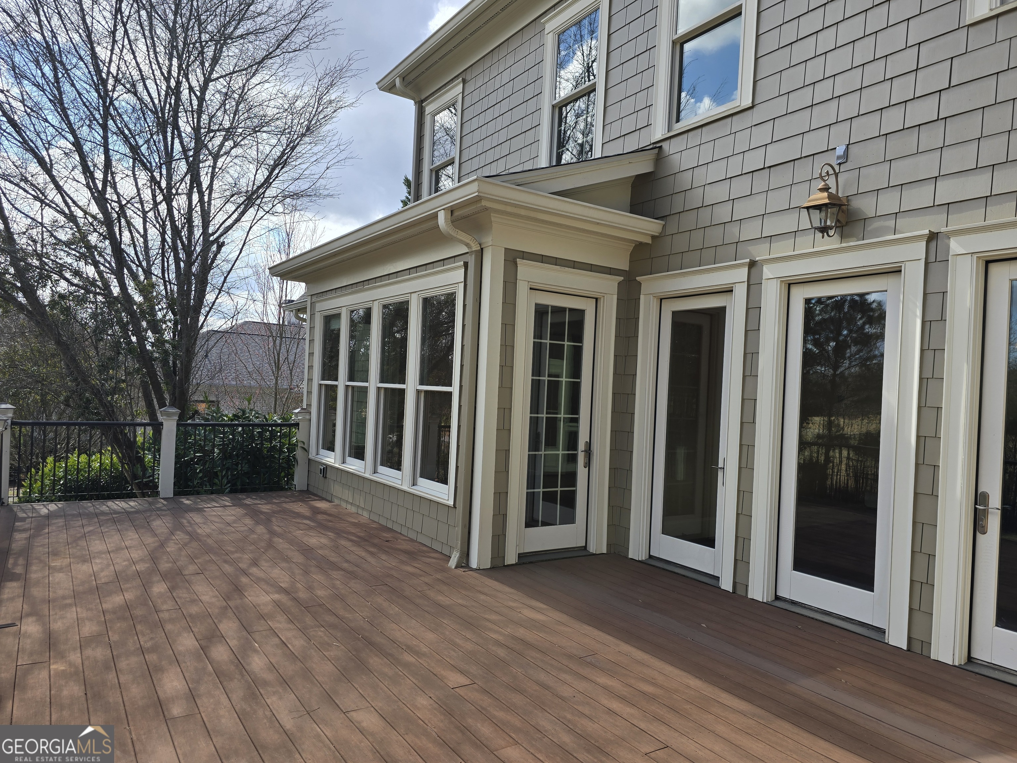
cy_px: 382
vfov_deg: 58.9
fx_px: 676
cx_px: 508
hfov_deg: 73.9
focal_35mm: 23
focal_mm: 6.3
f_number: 1.7
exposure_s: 1/374
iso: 12
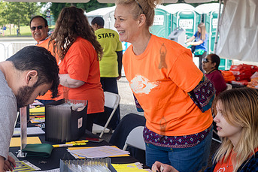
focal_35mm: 65
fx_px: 466
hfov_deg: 30.2
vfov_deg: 20.9
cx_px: 50
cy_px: 98
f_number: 5.6
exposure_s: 1/160
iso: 250
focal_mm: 35
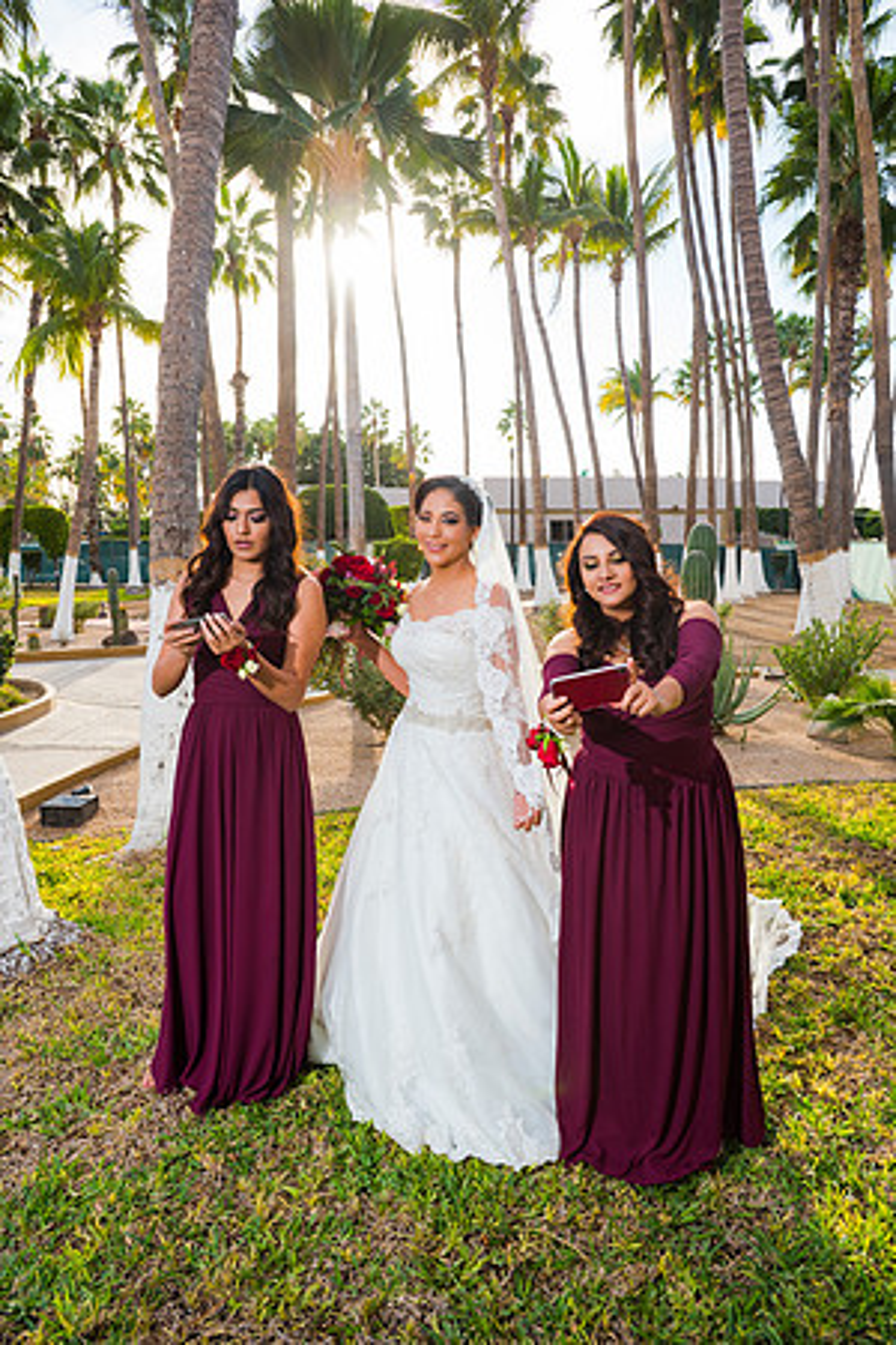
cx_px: 448
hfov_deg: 51.3
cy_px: 672
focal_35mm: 25
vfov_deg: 71.5
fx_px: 933
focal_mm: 25
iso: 320
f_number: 5
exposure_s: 1/250
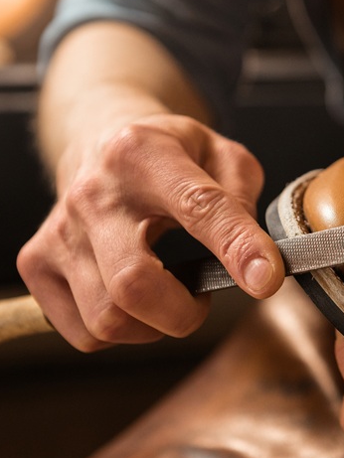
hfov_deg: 10.1
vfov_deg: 13.5
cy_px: 231
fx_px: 1934
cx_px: 299
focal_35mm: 146
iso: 1000
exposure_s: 1/200
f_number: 3.5
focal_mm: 70
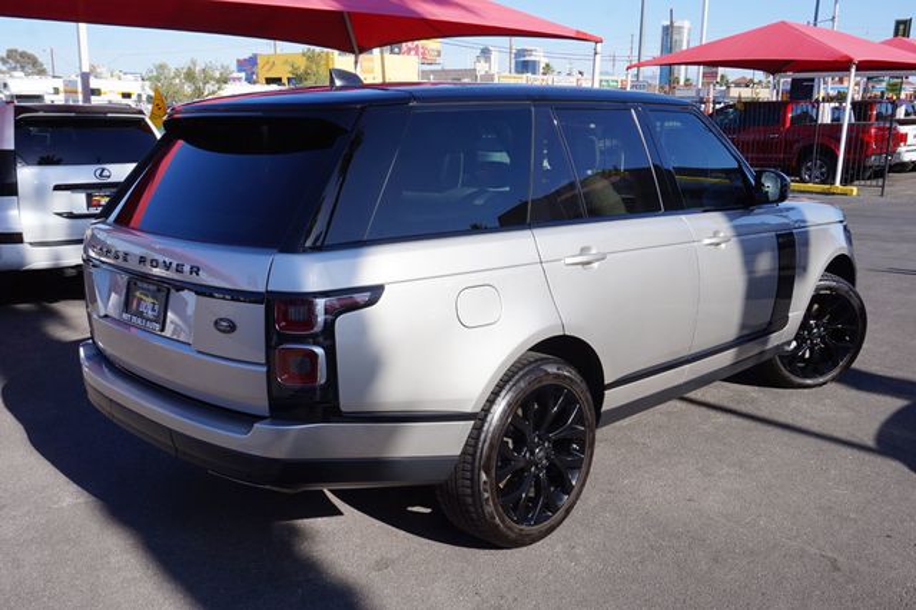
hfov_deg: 59.5
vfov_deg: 41.7
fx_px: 801
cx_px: 458
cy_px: 305
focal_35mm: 32
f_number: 13
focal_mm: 21
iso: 100
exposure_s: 1/80
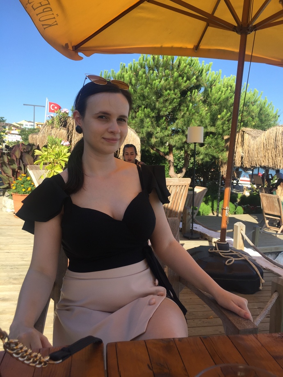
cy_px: 188
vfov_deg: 61.7
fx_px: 316
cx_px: 142
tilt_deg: -5.9
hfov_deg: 48.2
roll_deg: -1.5
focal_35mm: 29
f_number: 2.2
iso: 32
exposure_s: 1/879
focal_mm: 4.15
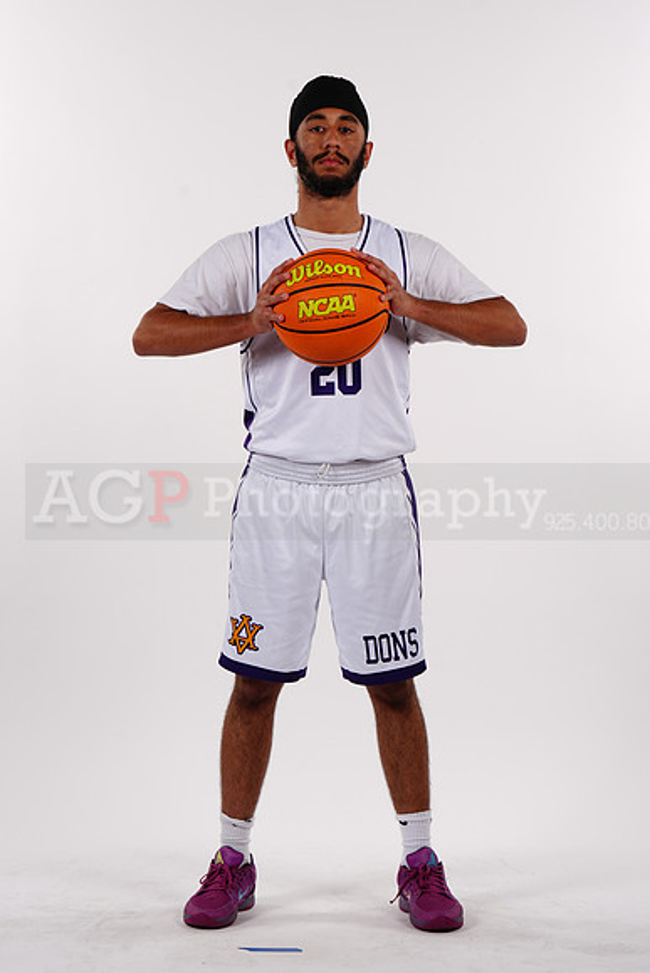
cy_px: 486
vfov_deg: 15.3
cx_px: 325
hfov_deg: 10.2
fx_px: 3627
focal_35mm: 134
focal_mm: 134
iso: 200
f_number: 9
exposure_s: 1/500
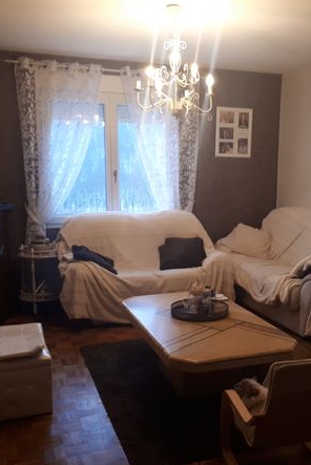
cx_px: 201
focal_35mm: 38
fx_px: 492
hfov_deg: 34.9
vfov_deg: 50.7
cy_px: 231
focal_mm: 3.6
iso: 160
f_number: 1.9
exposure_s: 1/33
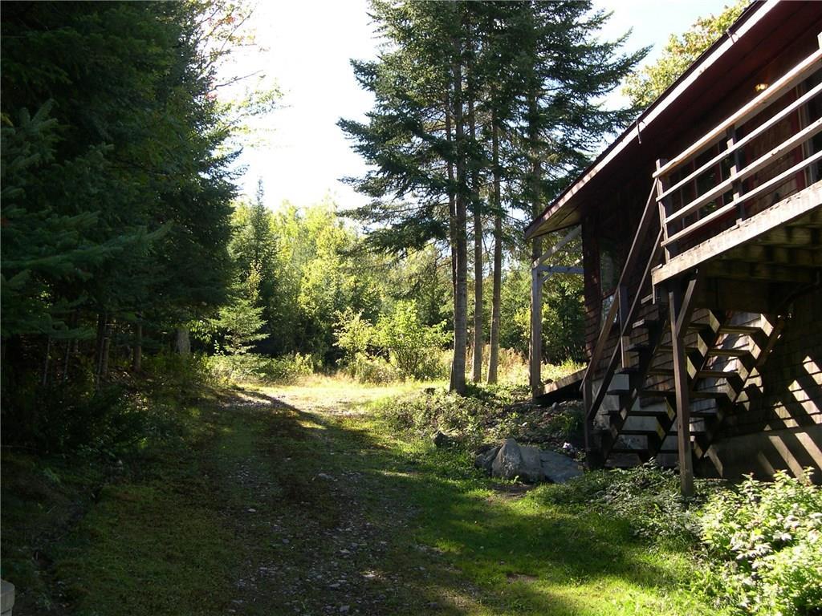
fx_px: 902
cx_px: 411
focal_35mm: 38
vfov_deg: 37.7
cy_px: 308
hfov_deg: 49.0
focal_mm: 8
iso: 100
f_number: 2.8
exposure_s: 1/224
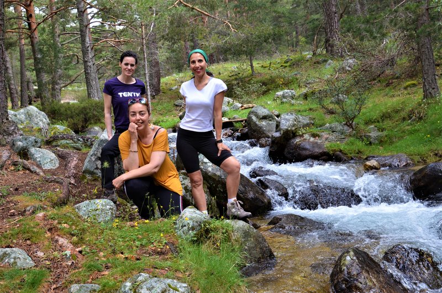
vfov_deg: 36.7
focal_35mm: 36
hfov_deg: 53.2
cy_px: 146
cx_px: 221
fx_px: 441
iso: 640
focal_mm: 24
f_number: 8
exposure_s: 1/250
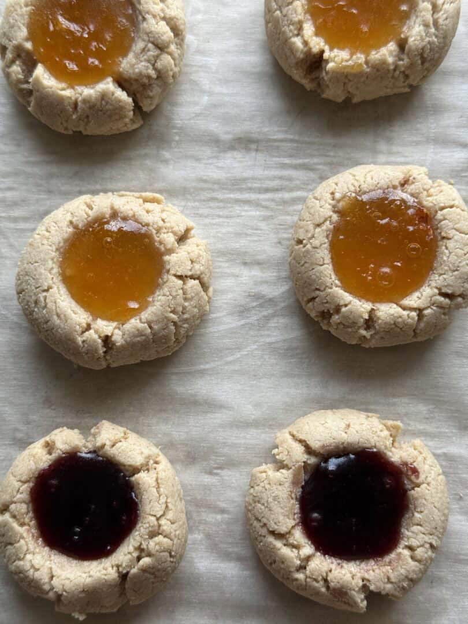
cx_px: 234
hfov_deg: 30.3
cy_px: 312
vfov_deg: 39.7
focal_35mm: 48
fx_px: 865
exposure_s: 1/87
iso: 100
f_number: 1.8
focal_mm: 6.8
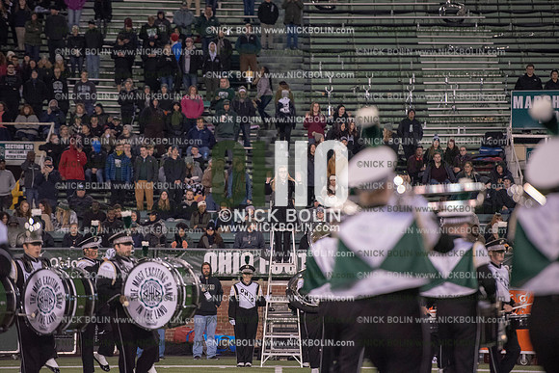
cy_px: 186
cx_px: 280
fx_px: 3106
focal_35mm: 200
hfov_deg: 10.3
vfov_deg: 6.9
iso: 5000
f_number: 3.2
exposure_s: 1/1250
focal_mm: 200
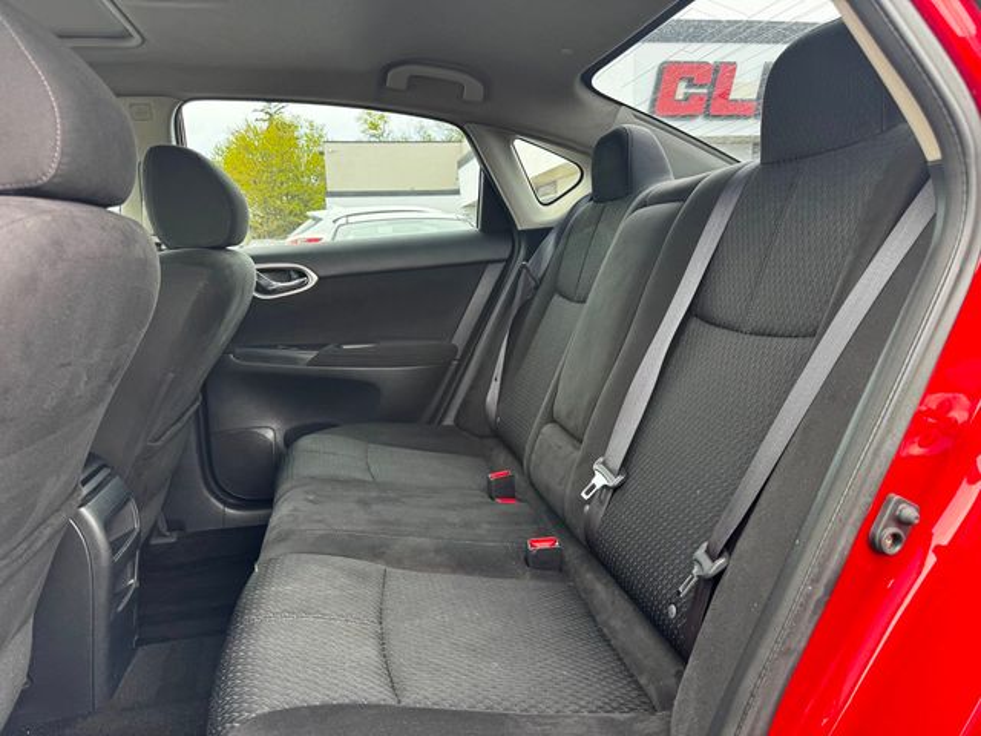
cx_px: 490
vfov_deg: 56.8
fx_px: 680
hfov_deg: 71.6
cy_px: 368
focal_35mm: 24
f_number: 1.78
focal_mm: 6.76
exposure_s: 1/155
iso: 100
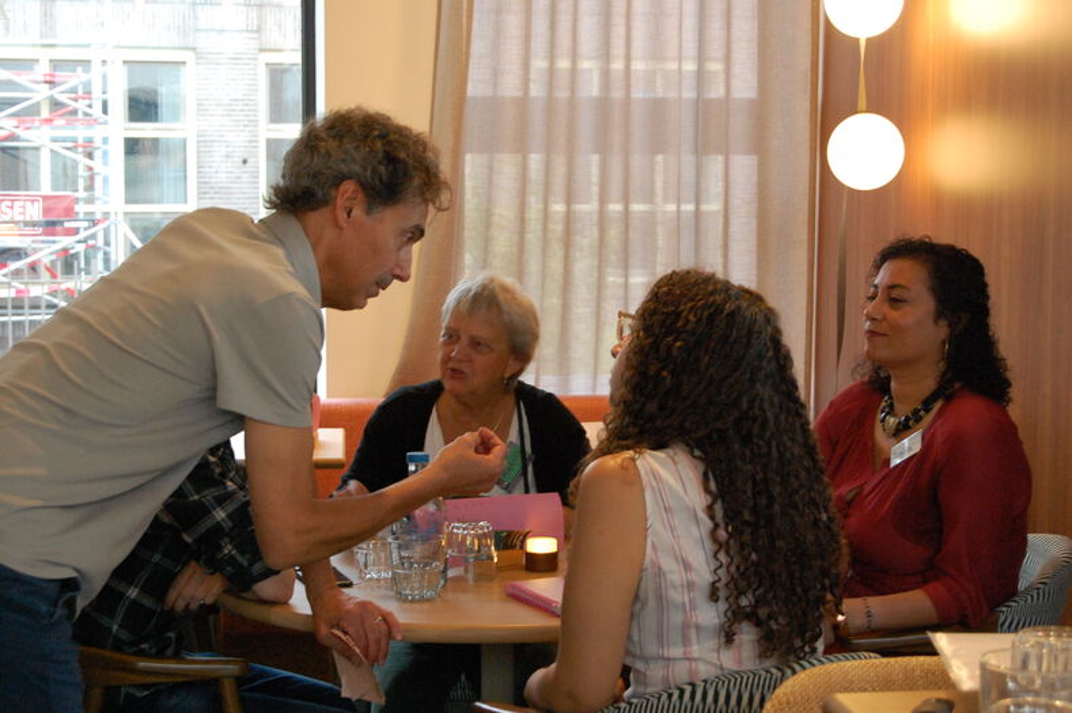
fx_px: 2232
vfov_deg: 18.2
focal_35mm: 75
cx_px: 536
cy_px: 356
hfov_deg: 27.0
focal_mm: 50
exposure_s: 1/25
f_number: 7.1
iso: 1600
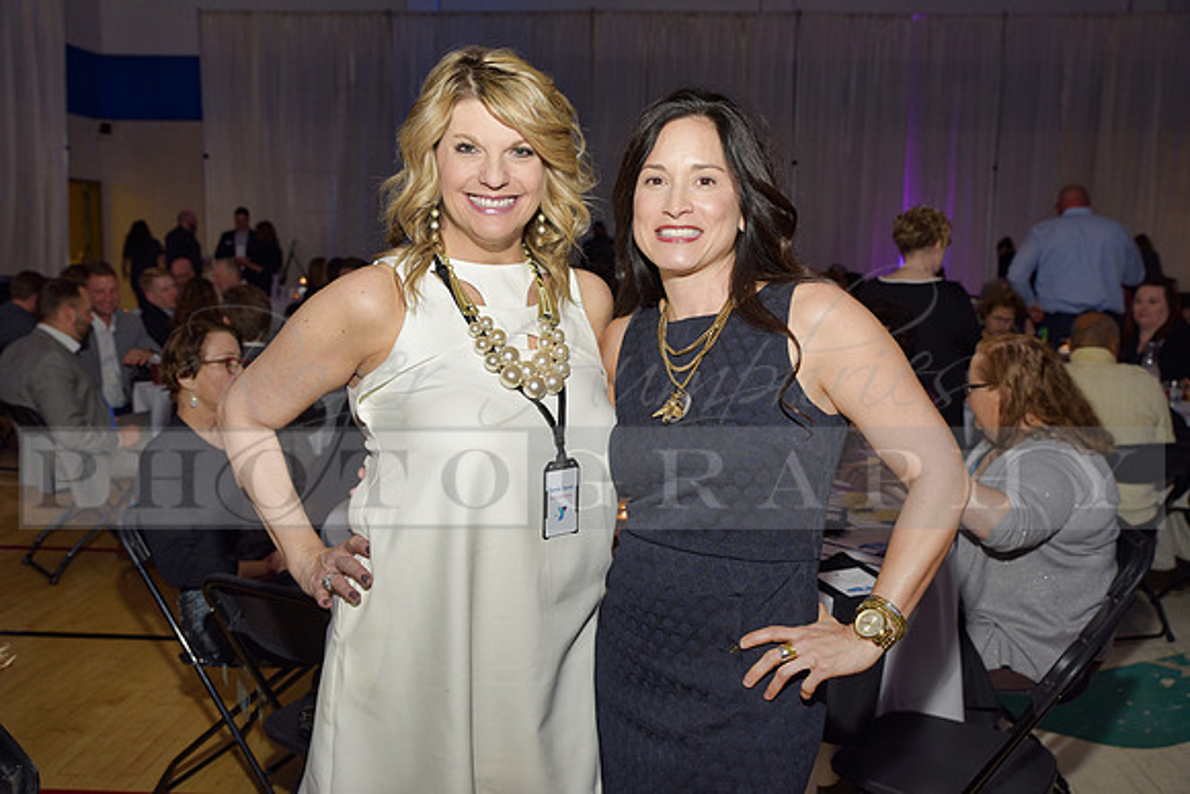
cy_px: 397
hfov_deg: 53.1
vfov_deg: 36.9
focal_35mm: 36
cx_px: 595
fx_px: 1190
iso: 200
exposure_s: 1/60
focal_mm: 36
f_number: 5
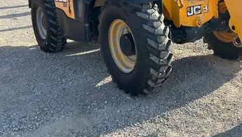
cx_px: 164
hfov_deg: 44.7
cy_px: 26
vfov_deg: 26.1
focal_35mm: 45
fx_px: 289
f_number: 1.5
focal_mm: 5.7
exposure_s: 1/1412
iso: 50
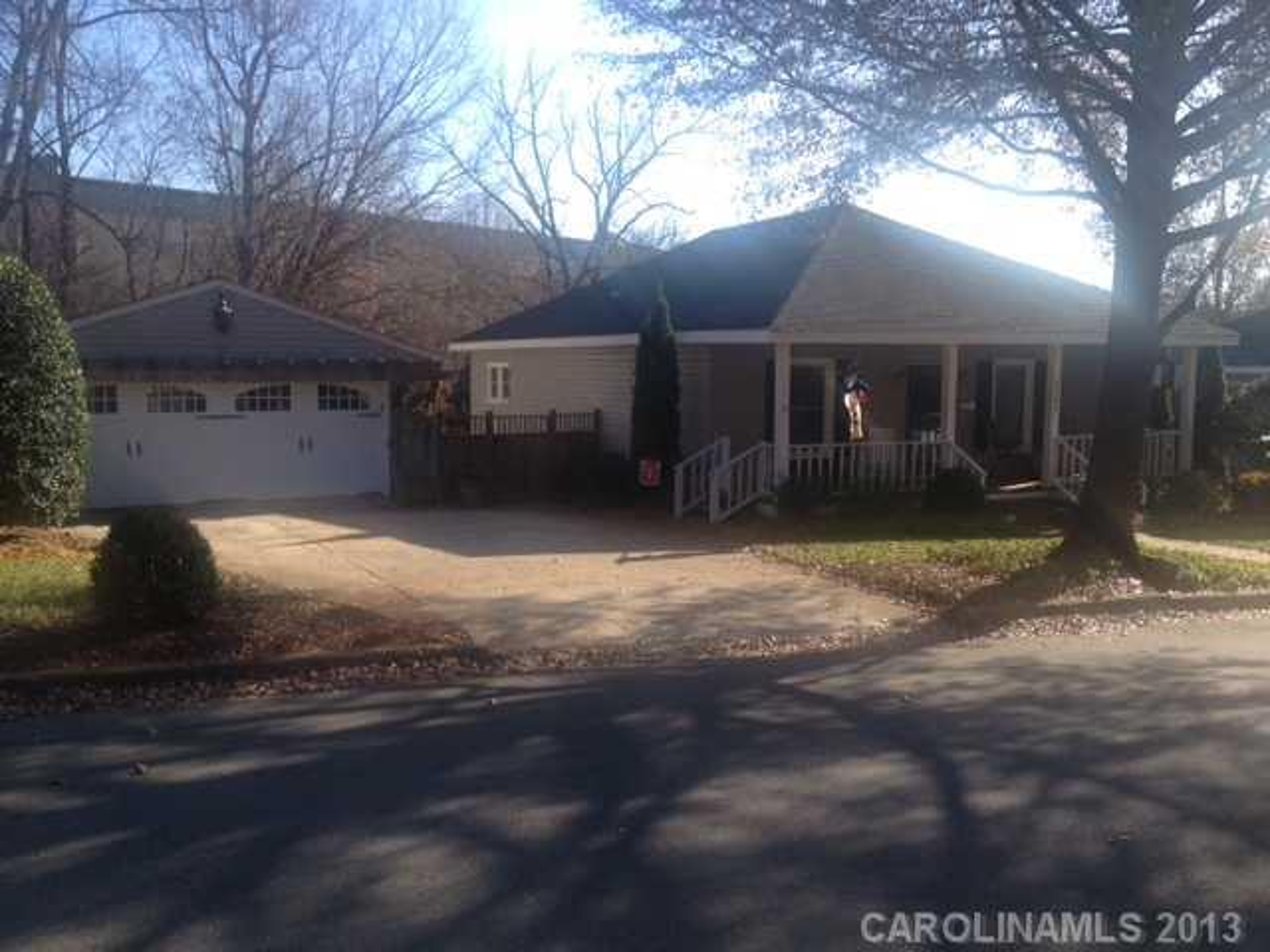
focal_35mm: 35
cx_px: 635
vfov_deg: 40.7
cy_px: 476
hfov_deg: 52.6
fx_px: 1284
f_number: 2.4
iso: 50
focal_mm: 4.28
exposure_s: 1/736
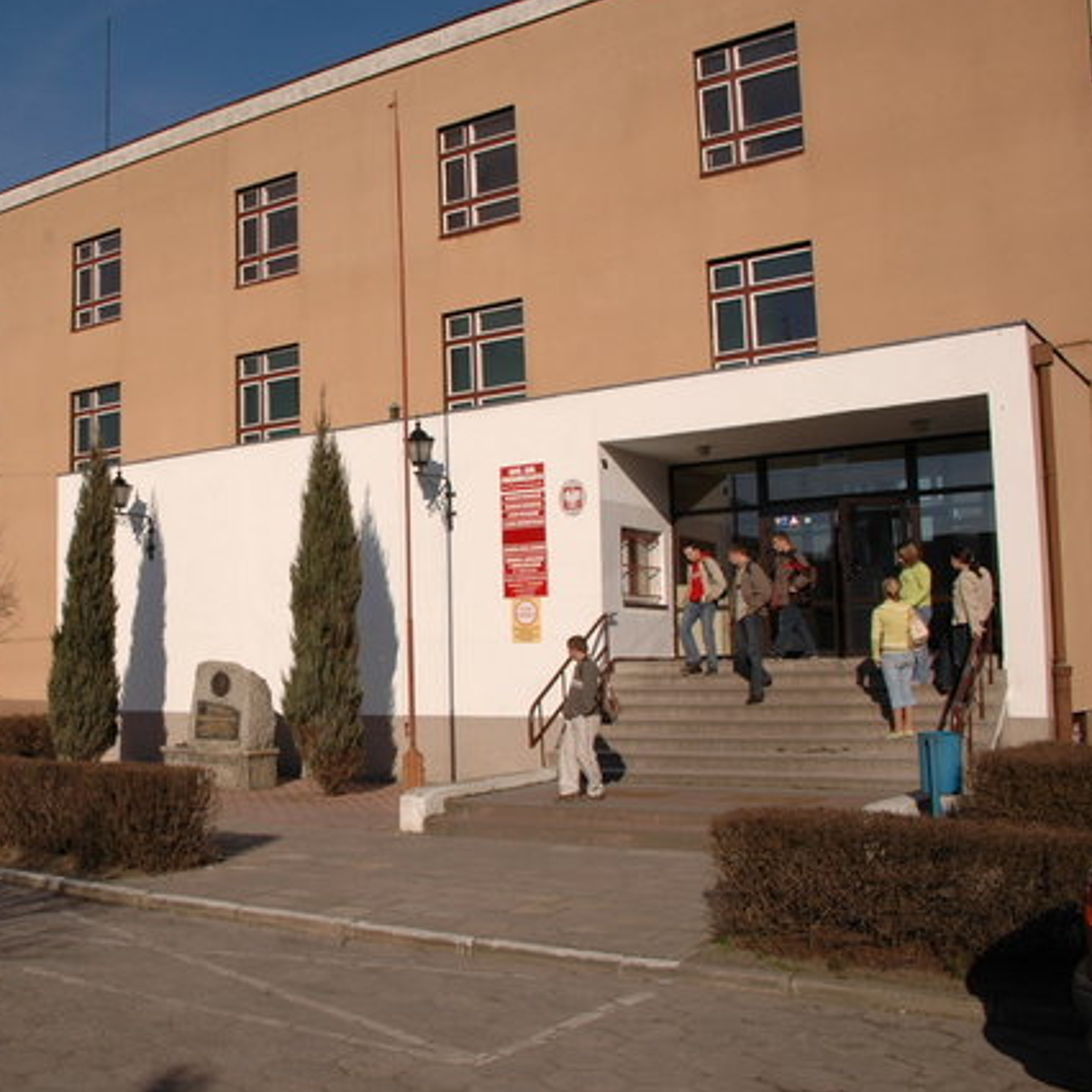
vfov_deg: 47.2
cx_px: 261
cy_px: 541
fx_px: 1249
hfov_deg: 45.4
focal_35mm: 35
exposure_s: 1/500
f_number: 11
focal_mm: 18
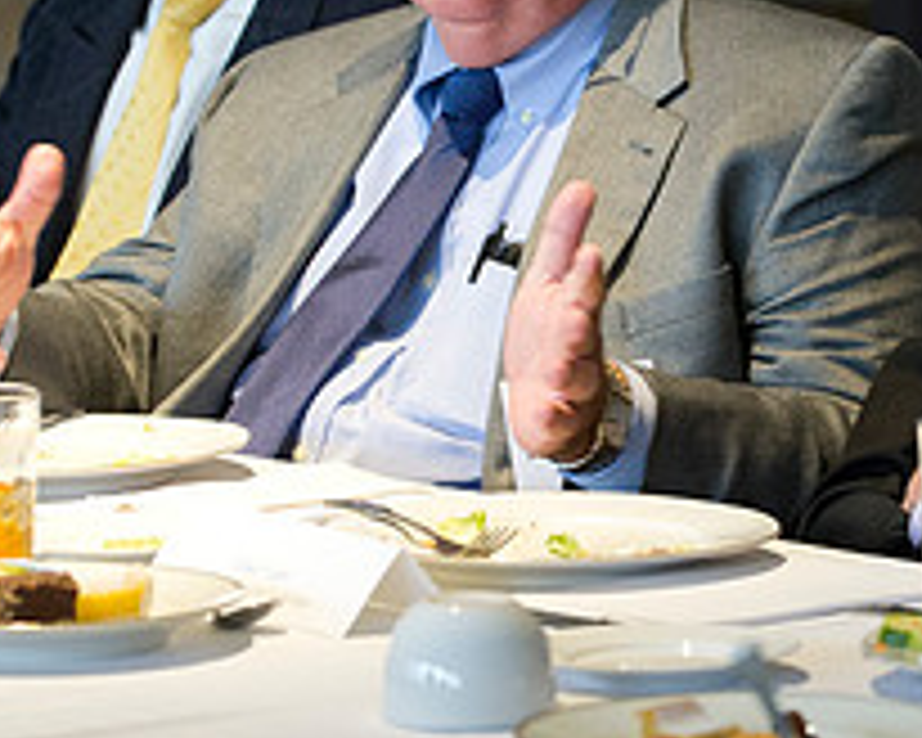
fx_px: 6876
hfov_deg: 7.7
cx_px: 621
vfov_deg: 6.1
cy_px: 392
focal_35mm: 252
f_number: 3.5
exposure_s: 1/100
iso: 2500
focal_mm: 95
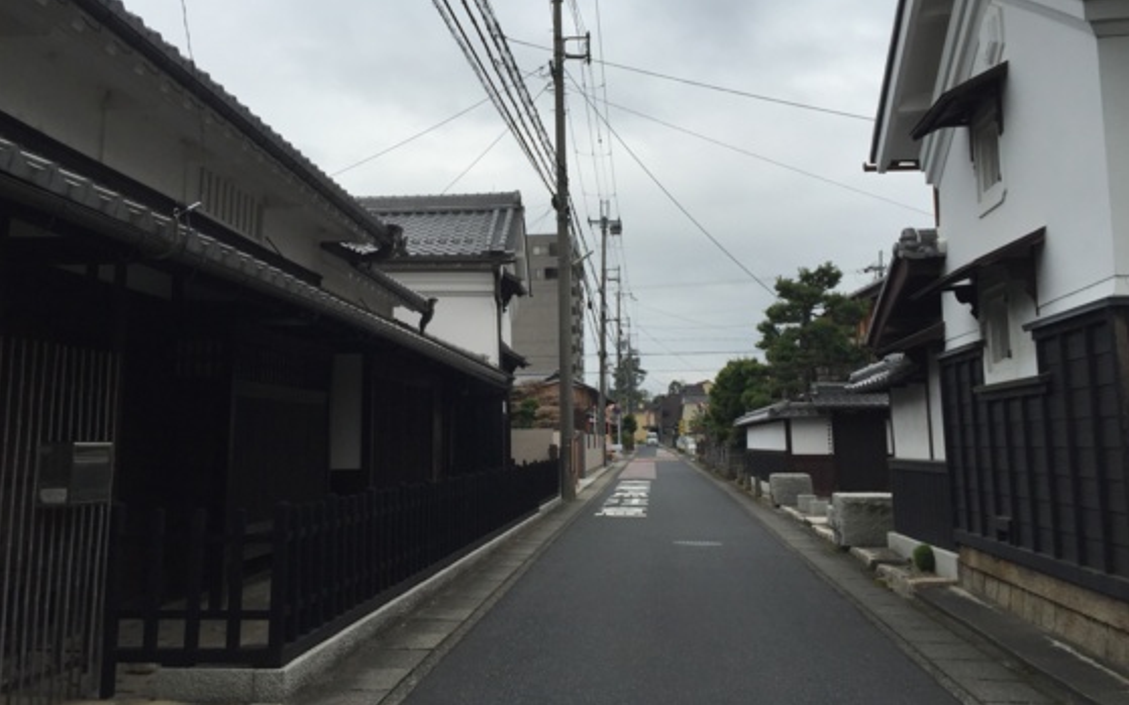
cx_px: 541
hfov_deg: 58.1
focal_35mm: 33
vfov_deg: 38.1
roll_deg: +0.3
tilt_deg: +8.5
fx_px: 1015
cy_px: 271
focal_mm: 4.15
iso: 32
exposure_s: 1/682
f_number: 2.2
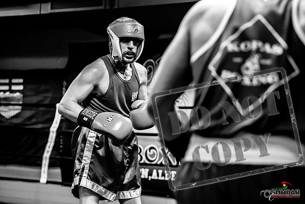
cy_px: 102
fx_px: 551
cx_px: 152
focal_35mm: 65
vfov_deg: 20.9
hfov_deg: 31.0
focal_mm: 65
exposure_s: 1/1000
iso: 8000
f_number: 2.8
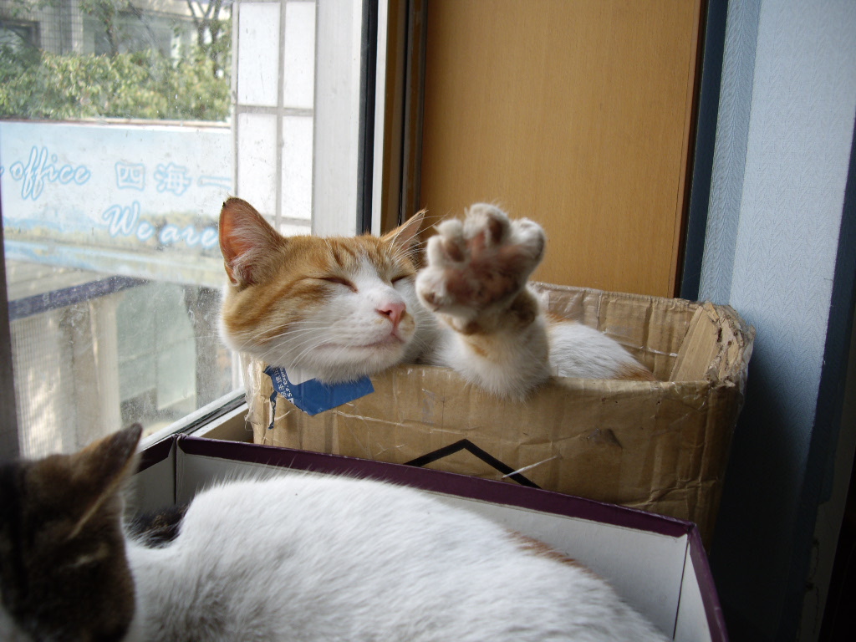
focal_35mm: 38
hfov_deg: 49.0
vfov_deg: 37.7
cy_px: 321
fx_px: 940
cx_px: 428
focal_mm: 7.9
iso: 100
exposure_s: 1/100
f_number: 2.8
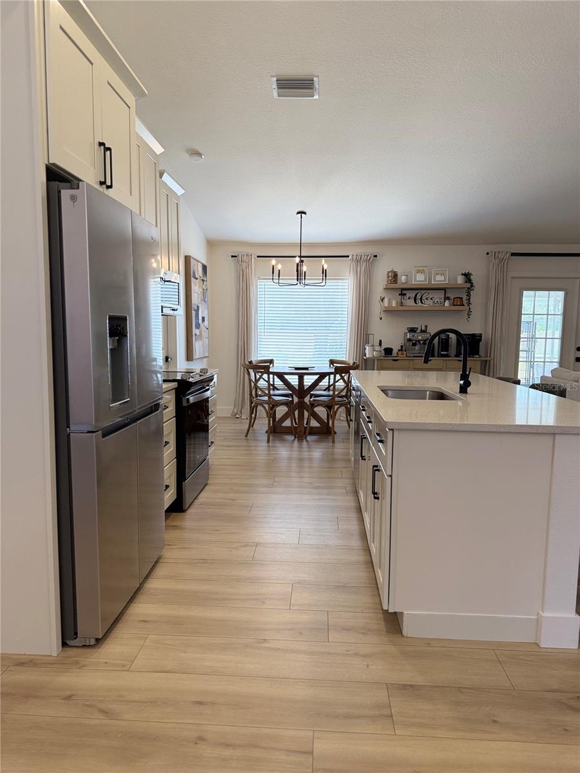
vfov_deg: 71.6
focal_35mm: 24
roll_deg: -1.1
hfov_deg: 56.8
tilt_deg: -5.5
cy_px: 386
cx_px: 290
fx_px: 536
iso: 160
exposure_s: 1/198
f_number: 1.78
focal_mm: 6.76
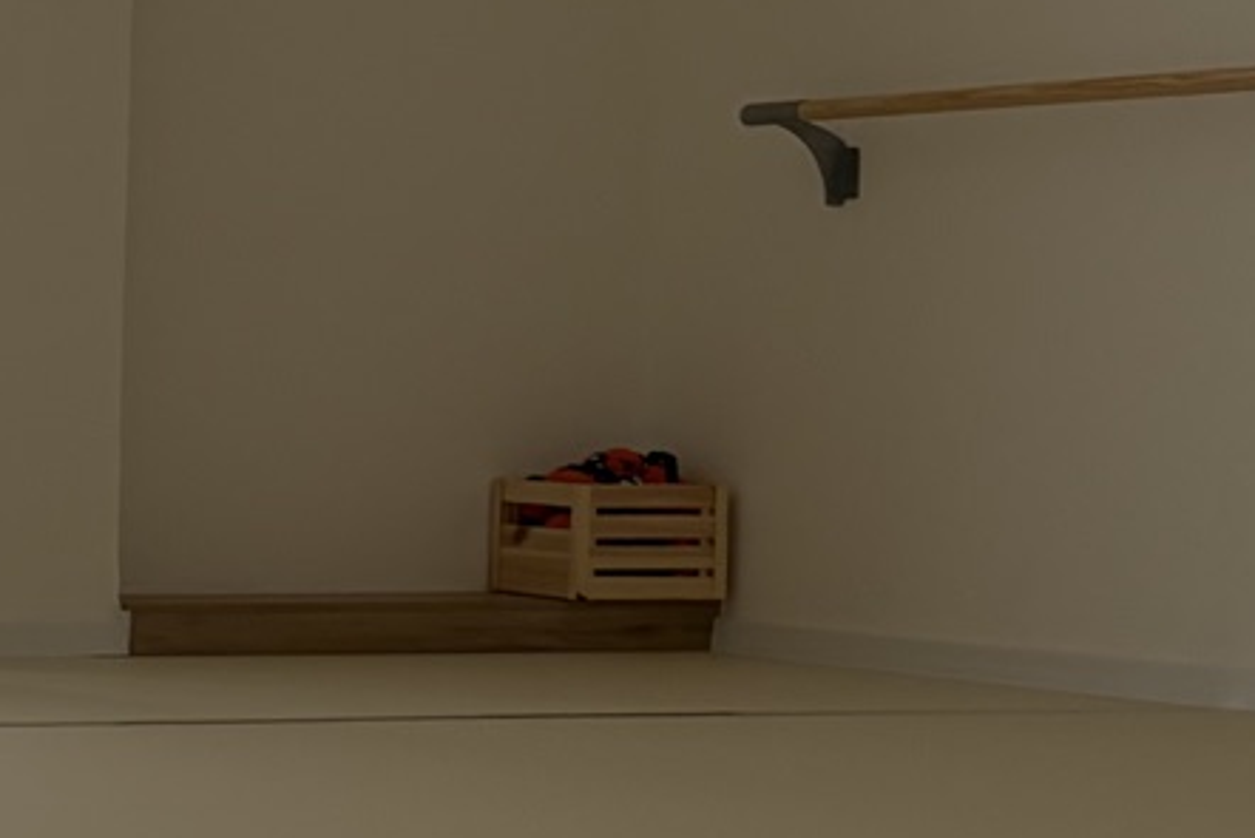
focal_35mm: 110
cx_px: -1056
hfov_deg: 15.7
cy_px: 494
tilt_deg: -1.8
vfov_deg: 12.5
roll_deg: -0.5
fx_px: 3836
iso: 50
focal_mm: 5.96
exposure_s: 1/441
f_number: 1.6
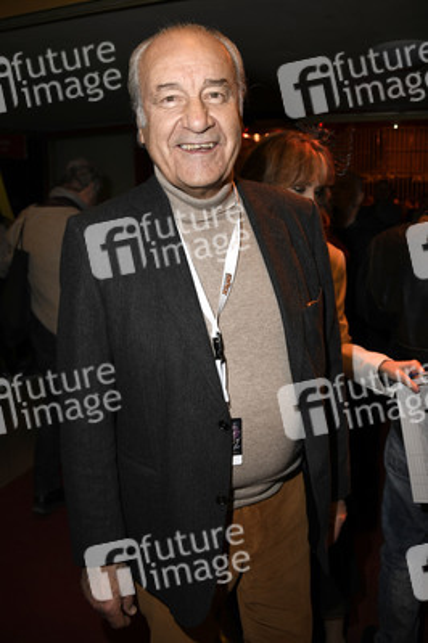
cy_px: 322
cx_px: 214
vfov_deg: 65.5
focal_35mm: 28
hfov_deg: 46.3
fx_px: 500
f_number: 6.3
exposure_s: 1/125
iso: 1600
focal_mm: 28
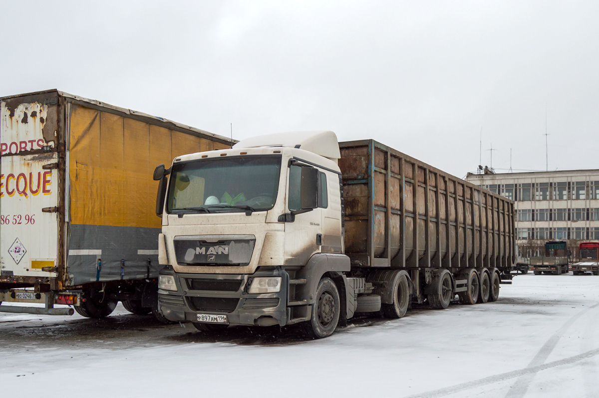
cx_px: 300
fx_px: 499
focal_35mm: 30
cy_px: 199
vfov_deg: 43.5
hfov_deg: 62.0
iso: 400
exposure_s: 1/200
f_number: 7.1
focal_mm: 20
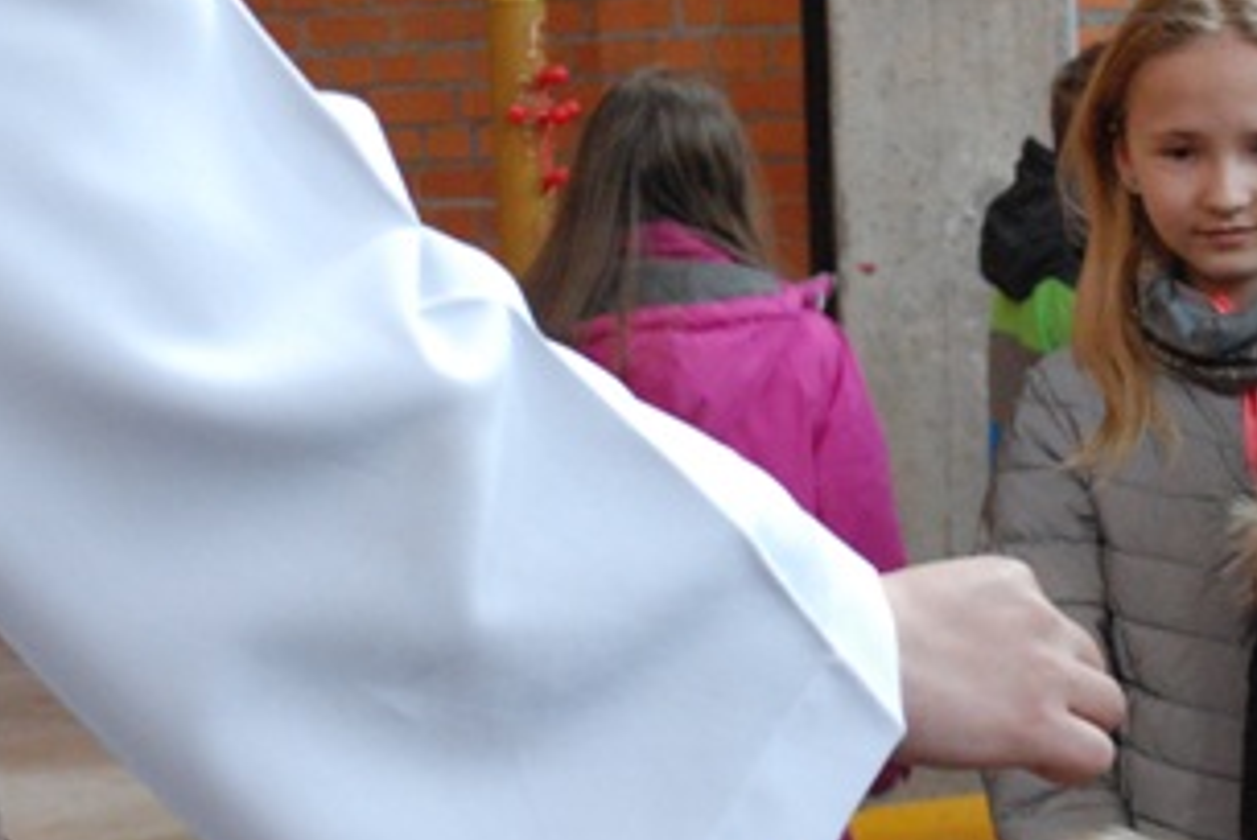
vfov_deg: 11.6
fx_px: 4124
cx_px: 898
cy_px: 231
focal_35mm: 118
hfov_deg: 17.3
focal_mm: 30
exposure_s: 1/100
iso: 1600
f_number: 4.8
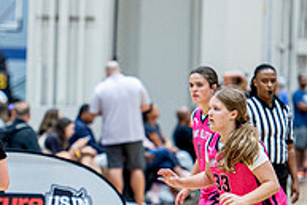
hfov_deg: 4.6
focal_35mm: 450
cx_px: -11
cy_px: 122
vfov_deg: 3.1
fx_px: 3840
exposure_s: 1/400
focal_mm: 150
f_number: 2.8
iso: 2000
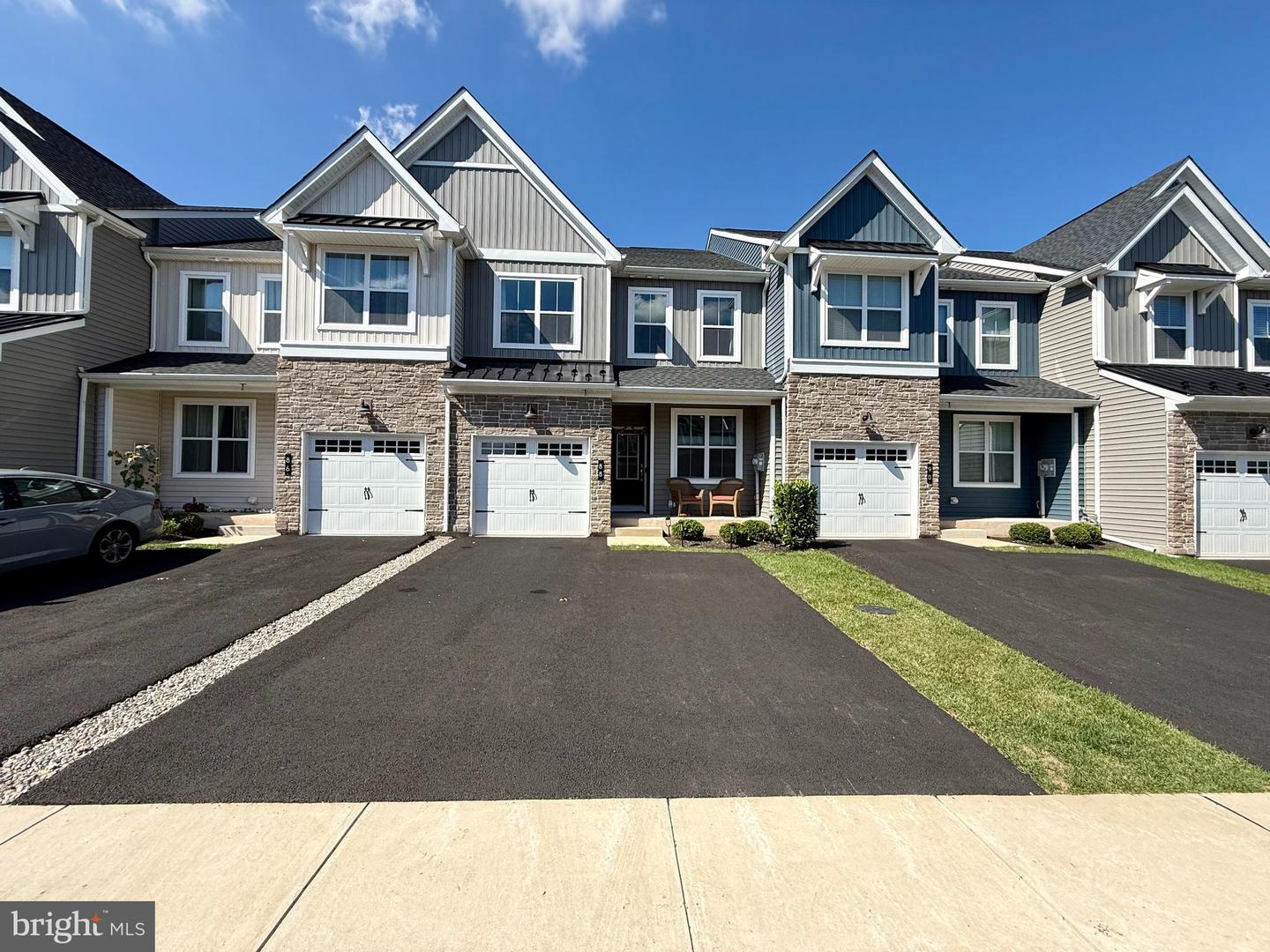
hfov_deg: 102.1
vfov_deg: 85.7
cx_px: 635
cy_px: 476
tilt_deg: +1.7
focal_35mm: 14
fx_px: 514
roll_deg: -0.8
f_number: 2.2
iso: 50
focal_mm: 2.22
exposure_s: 1/1745
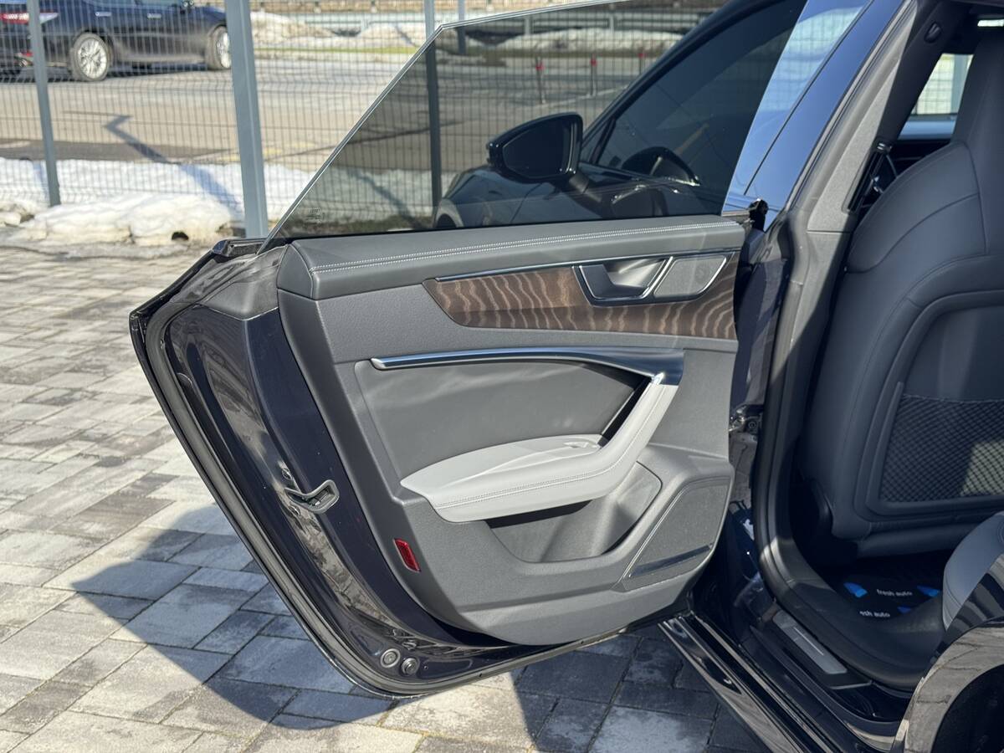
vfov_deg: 30.3
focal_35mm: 48
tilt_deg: -15.9
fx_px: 1392
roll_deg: +1.6
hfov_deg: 39.7
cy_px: 376
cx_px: 502
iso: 64
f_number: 1.78
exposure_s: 1/1490
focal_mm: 6.76
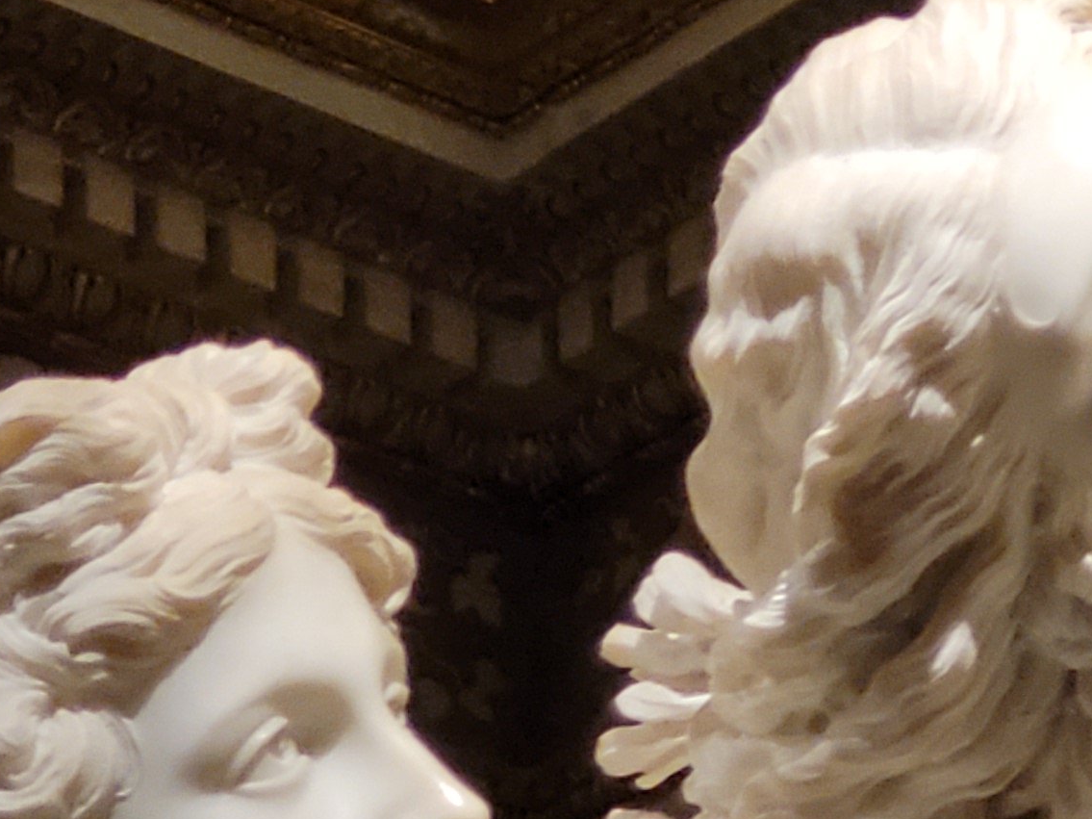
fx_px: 8517
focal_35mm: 270
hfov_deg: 7.3
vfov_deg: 5.5
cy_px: 417
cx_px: 928
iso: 320
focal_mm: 7.12
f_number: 2.4
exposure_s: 1/60
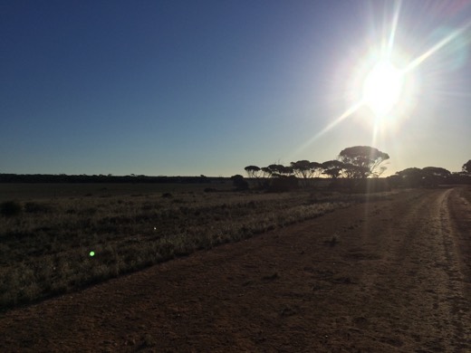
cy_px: 176
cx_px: 236
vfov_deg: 48.2
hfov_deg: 61.7
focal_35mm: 29
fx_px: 395
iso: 32
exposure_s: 1/8264
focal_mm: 4.15
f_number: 2.2
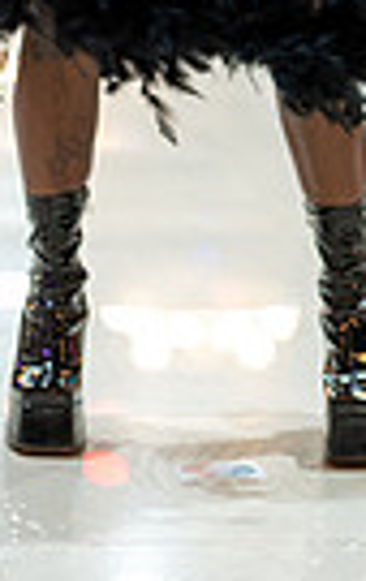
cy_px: -228
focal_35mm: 288
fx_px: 4572
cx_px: 327
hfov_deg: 4.6
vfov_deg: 7.2
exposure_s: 1/160
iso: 400
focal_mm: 85
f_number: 1.4
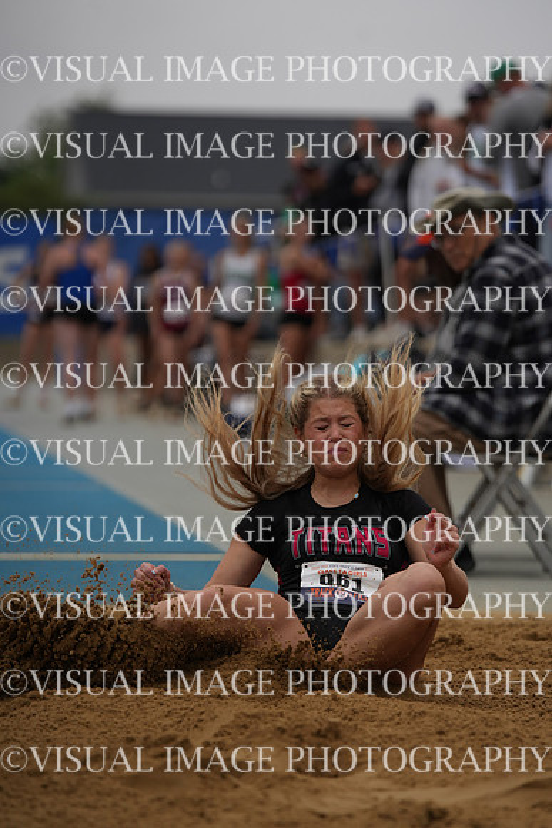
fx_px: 4413
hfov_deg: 7.2
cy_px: 414
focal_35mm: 192
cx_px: 276
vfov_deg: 10.7
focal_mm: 192
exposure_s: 1/4000
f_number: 4
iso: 400
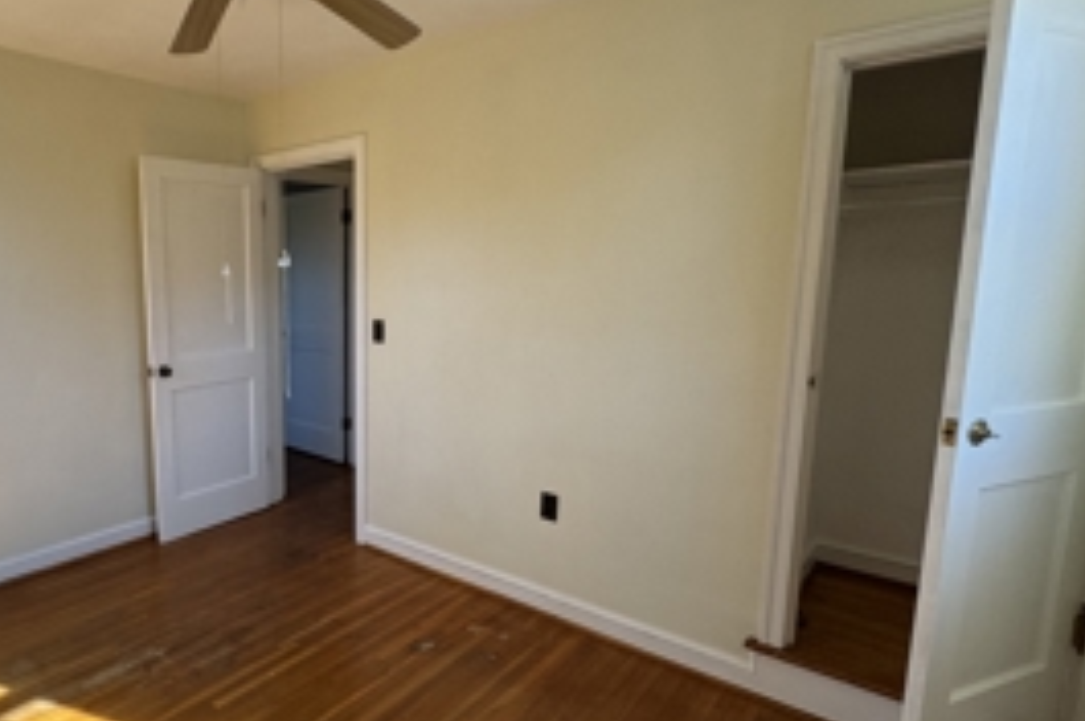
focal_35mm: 22
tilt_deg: -8.5
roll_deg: +0.6
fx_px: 662
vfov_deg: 57.1
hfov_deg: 74.9
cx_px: 319
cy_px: 365
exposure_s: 1/99
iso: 125
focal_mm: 2.22
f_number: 2.2
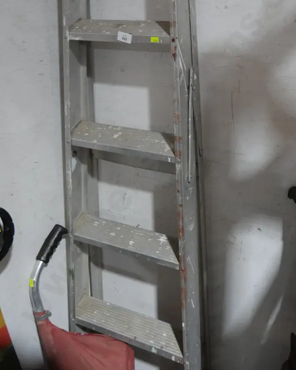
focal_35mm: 37
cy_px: 122
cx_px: 178
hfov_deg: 40.0
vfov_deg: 48.2
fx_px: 405
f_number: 3.5
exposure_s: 1/60
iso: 1000
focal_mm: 14
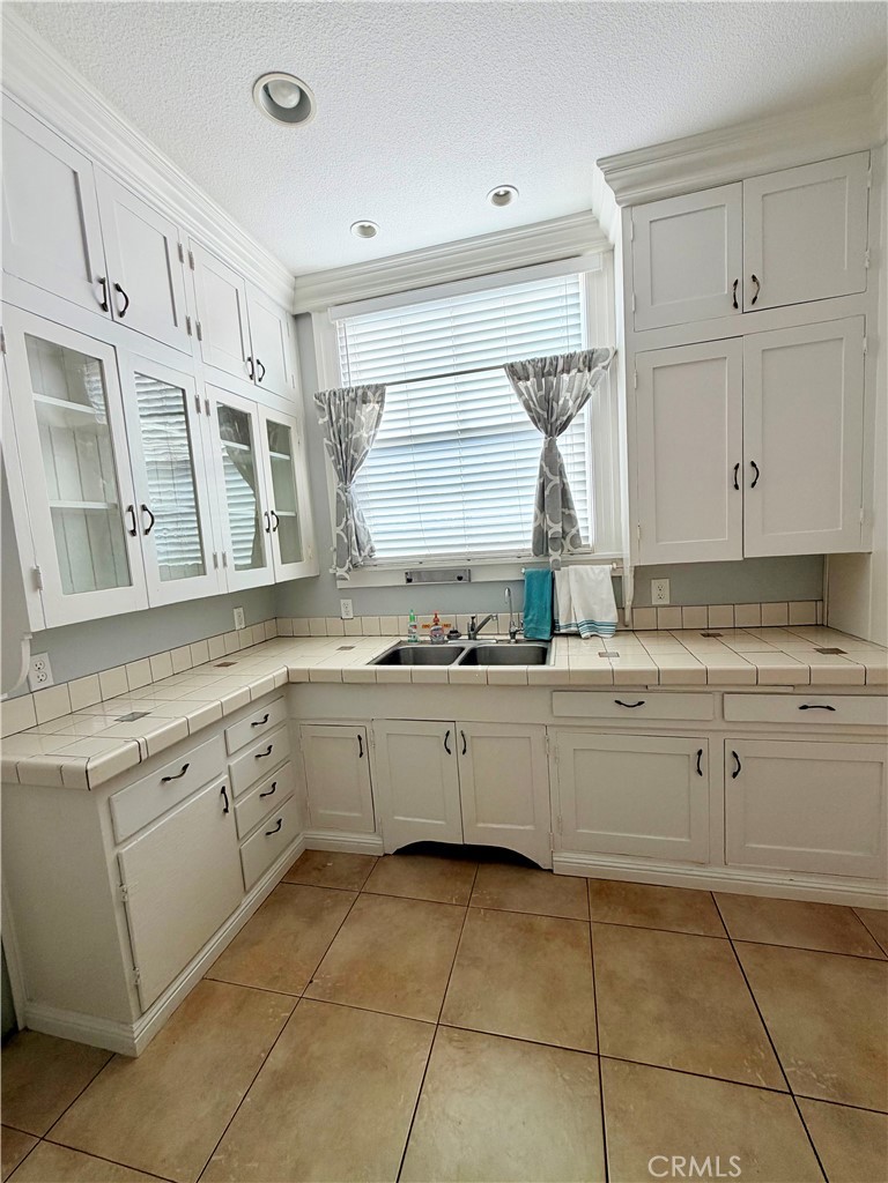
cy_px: 592
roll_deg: +4.4
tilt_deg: -6.5
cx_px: 444
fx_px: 479
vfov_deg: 102.1
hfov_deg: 85.7
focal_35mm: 14
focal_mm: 2.22
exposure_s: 1/206
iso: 40
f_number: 2.2
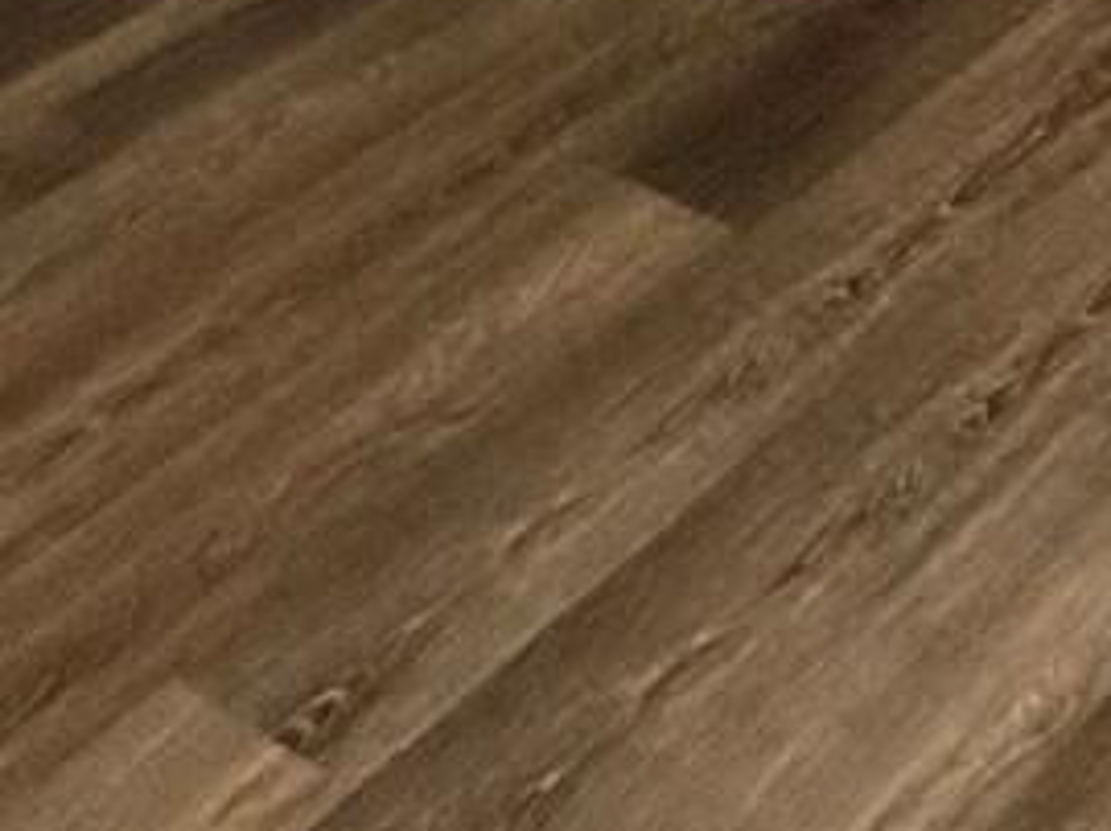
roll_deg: +0.7
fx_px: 2662
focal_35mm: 83
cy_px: -1543
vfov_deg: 11.6
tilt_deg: -3.6
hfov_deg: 18.0
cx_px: 2074
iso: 160
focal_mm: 2.22
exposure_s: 1/120
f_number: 2.2
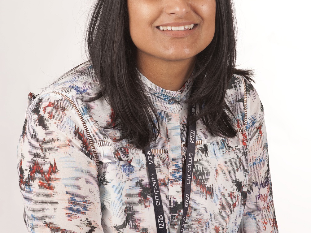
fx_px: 1366
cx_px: 156
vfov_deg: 9.8
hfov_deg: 13.0
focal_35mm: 152
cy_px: 72
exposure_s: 1/125
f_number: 13
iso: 100
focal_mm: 105
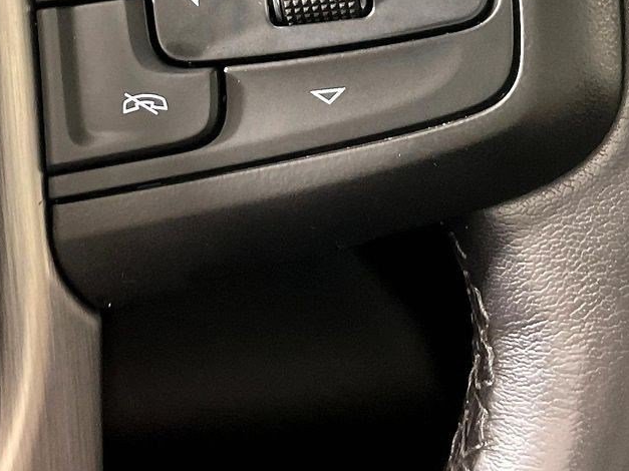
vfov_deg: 19.2
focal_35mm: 74
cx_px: 232
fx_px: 1344
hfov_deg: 26.2
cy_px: -17
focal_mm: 3
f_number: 1.8
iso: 320
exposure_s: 1/30
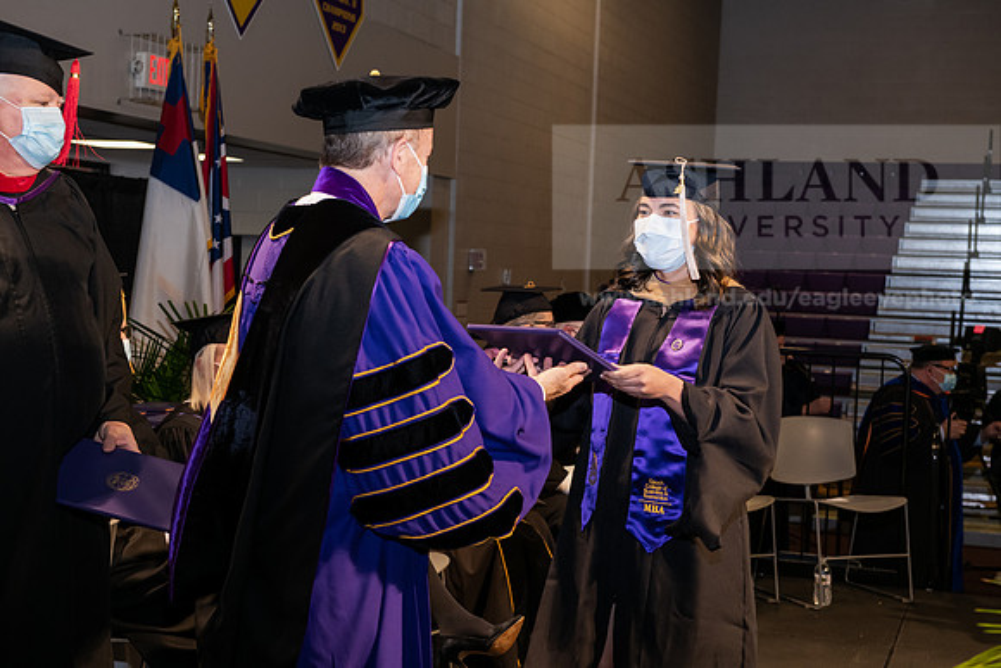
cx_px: 500
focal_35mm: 58
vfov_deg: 23.4
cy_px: 334
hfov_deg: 34.5
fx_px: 1613
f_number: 6.3
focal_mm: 58
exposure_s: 1/200
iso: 1600
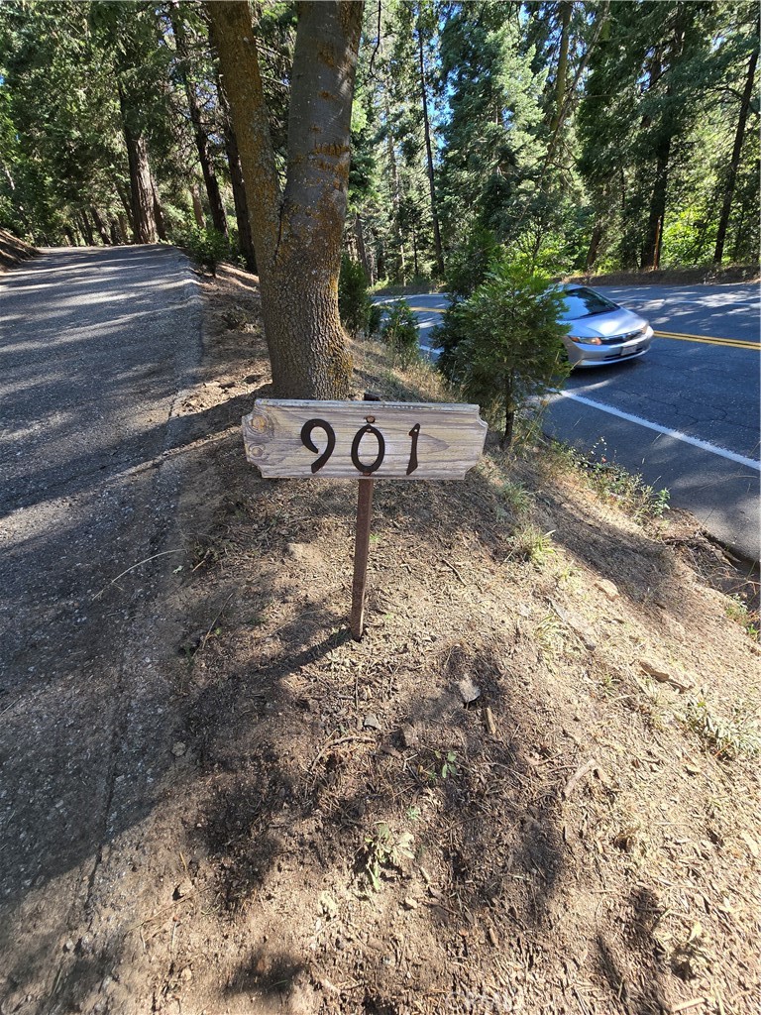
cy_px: 508
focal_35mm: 13
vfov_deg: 106.2
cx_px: 380
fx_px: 381
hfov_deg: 89.9
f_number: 2.2
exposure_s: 1/270
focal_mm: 2.2
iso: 50
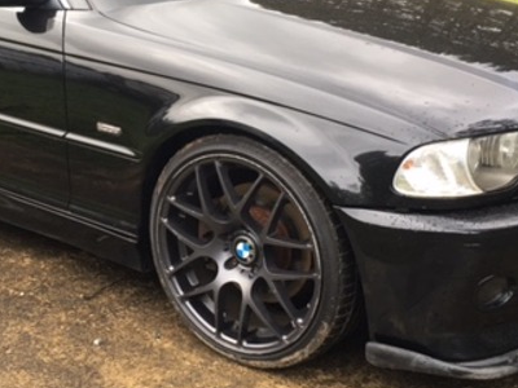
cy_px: 153
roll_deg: -3.7
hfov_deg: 33.0
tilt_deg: -14.2
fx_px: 868
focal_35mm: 58
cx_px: 184
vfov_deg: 25.2
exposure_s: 1/33
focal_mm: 4.15
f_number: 2.2
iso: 25
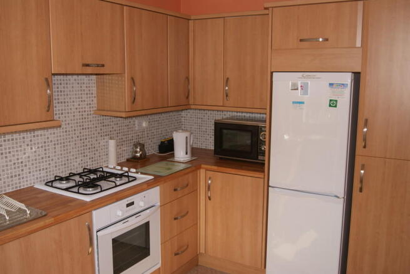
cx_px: 205
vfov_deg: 40.0
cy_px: 137
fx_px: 376
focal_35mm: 33
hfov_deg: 57.2
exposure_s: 1/160
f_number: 5
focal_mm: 22
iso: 100
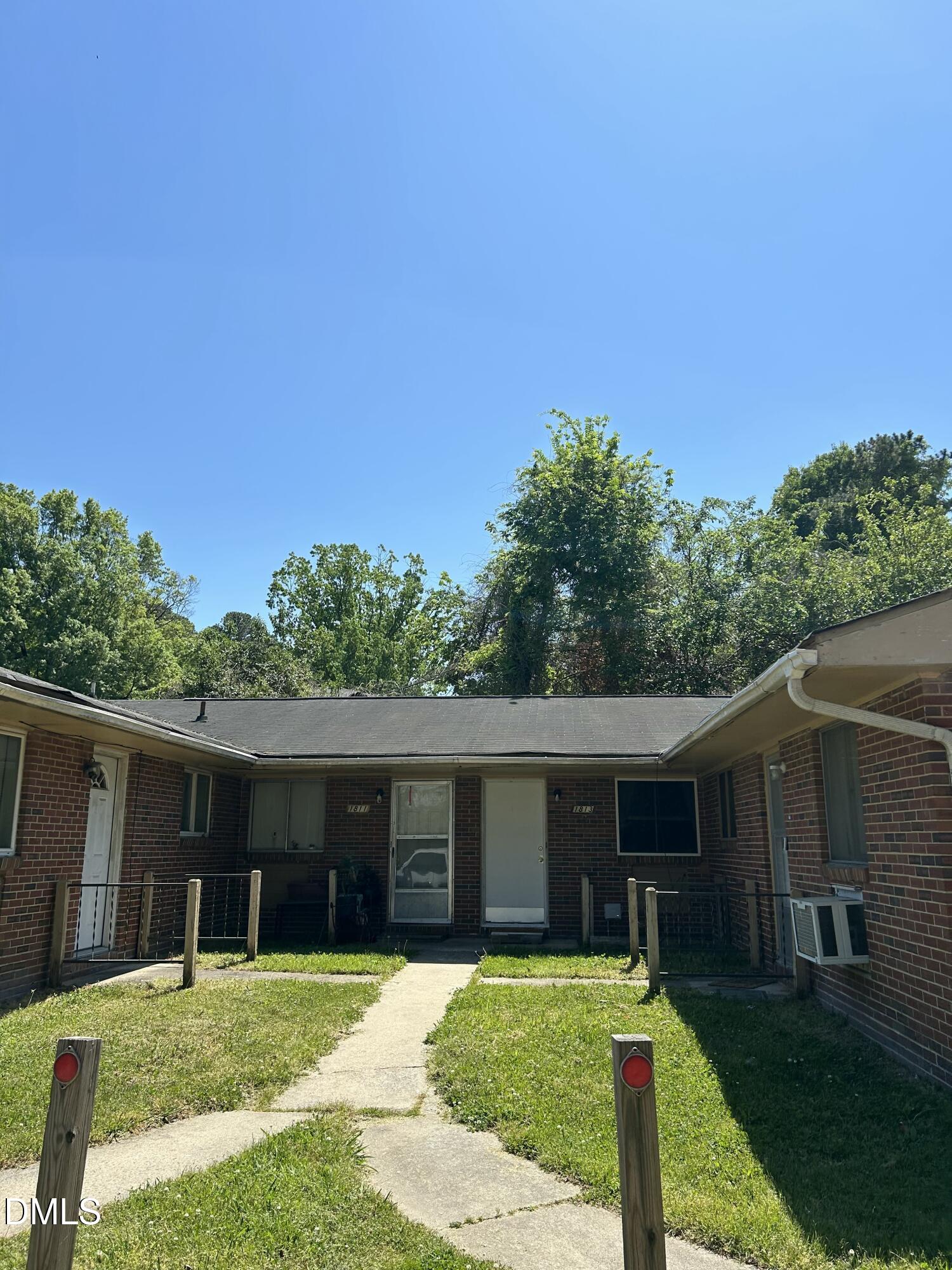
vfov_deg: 67.3
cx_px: 476
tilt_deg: +13.7
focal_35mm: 26
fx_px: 953
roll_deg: -0.9
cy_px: 635
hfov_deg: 53.1
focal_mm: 5.7
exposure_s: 1/4444
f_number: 1.5
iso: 50
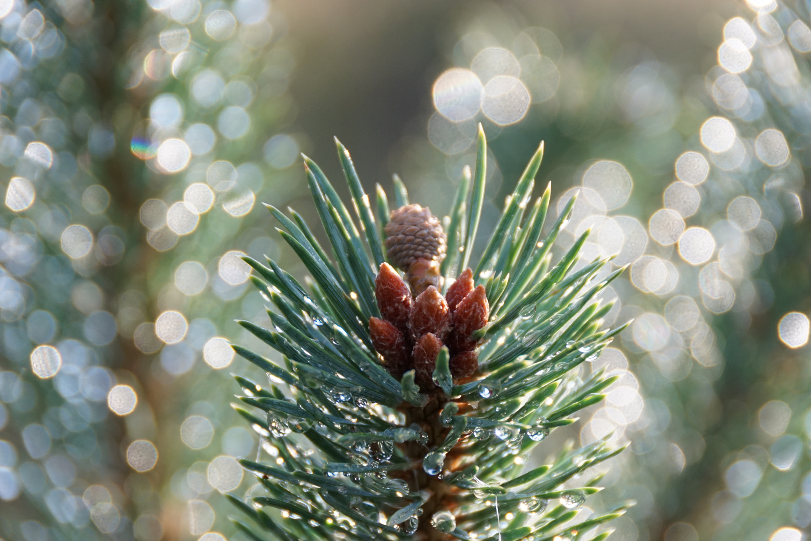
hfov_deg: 5.5
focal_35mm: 375
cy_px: 270
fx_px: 8447
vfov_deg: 3.7
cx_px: 406
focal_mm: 250
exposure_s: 1/125
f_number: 8
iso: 800
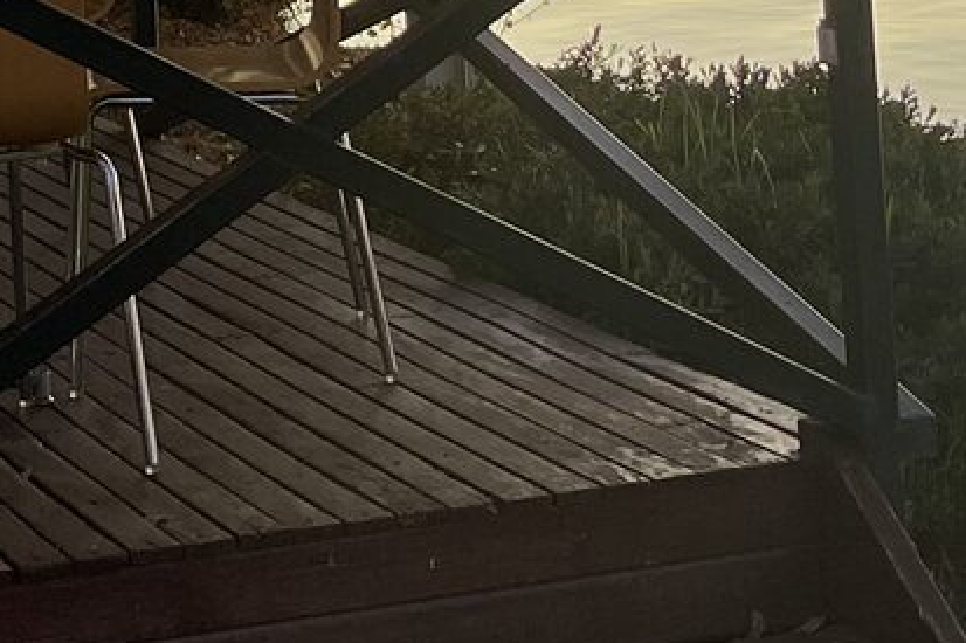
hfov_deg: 16.8
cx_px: 220
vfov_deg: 10.5
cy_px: -615
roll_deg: +2.3
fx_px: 3245
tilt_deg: +2.8
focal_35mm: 121
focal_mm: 5.1
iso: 50
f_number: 1.6
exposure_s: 1/121
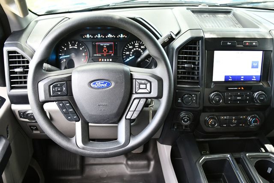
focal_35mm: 40
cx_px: 137
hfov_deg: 48.4
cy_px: 92
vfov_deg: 33.5
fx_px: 305
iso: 1000
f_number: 3.8
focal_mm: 20
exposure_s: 1/125
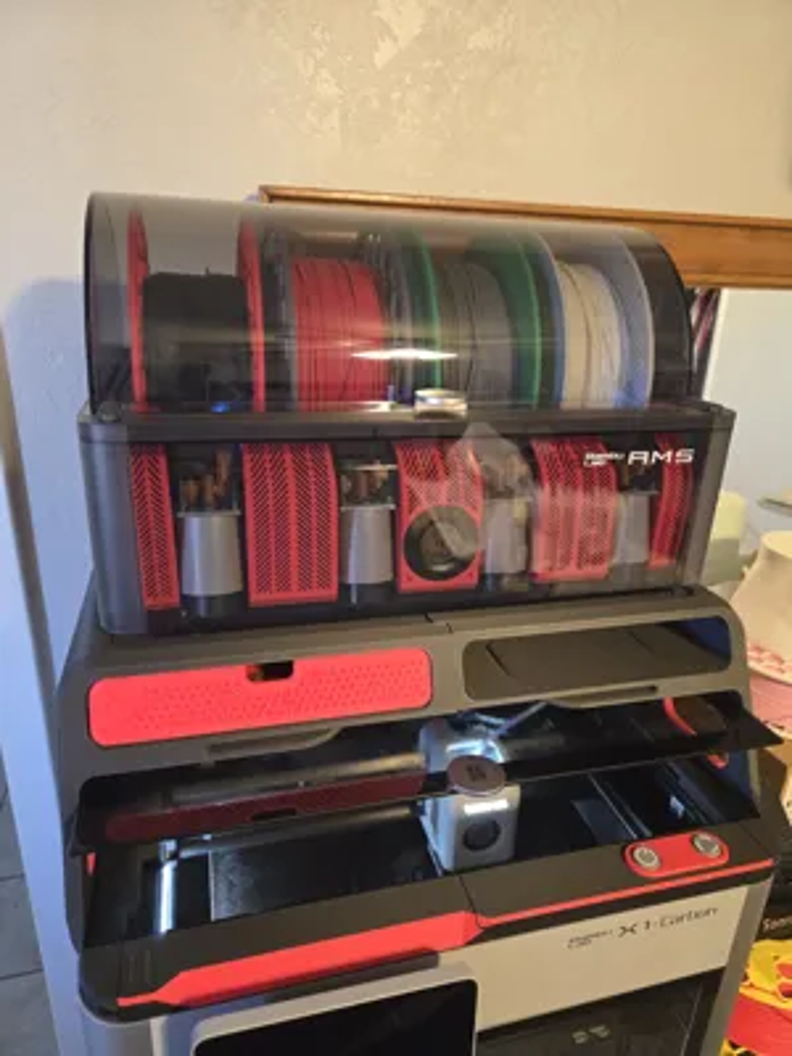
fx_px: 702
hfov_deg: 58.9
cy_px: 528
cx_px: 396
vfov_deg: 73.9
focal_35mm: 23
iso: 640
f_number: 1.8
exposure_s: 1/60
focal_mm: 5.4
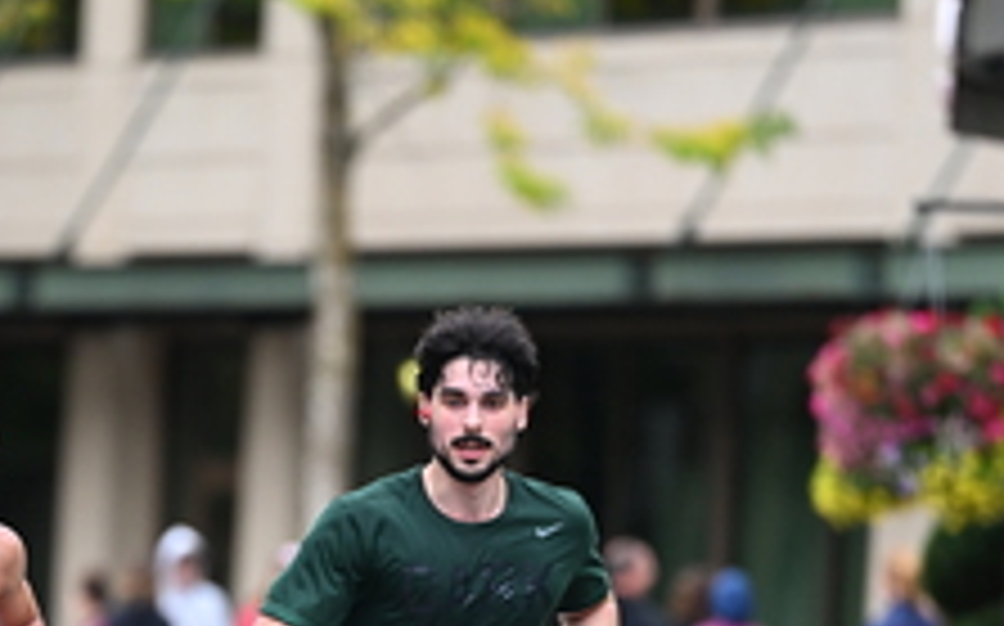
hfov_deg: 4.2
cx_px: 232
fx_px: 13753
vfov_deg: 2.6
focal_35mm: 503
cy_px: 658
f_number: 2.8
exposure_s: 1/1600
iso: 1000
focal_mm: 200
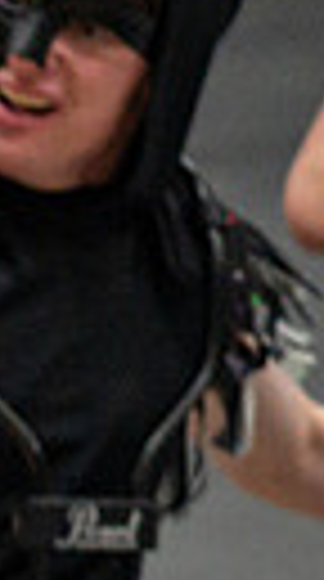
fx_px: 21248
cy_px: 824
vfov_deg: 1.6
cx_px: -850
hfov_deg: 0.9
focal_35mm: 1383
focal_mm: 200
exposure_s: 1/500
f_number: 4
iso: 6400
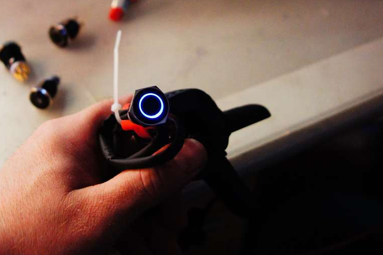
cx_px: 148
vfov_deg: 23.6
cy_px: 79
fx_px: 606
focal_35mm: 57
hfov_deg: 34.9
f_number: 4
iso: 1600
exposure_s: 1/30
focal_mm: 24
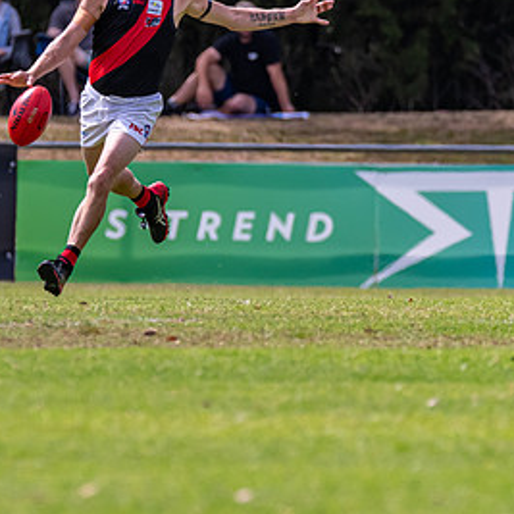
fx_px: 20327
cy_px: 117
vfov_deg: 1.4
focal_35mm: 1210
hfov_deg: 1.4
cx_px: 120
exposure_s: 1/2500
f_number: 6.3
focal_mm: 450
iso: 800
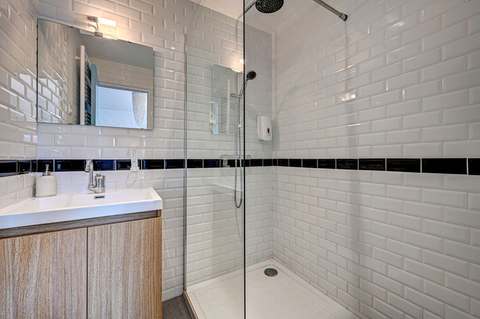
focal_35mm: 14
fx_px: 187
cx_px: 240
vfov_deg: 81.1
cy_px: 160
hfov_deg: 104.3
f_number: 11
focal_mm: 14
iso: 100
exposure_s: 1/2.5
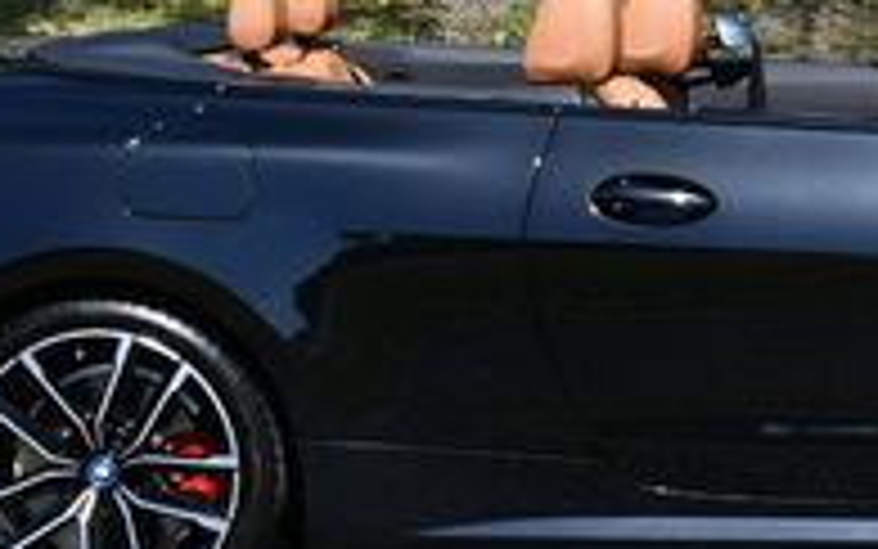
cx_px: 851
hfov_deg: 10.7
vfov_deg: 6.7
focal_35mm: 194
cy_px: -189
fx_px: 4643
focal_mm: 29
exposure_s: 1/250
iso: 110
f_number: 8
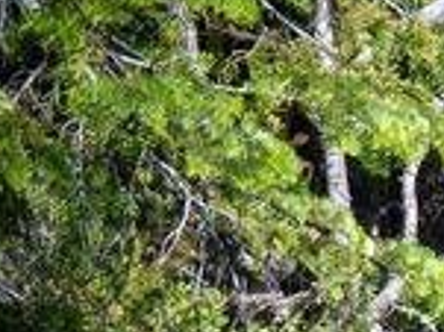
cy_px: 552
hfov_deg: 0.7
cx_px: 1005
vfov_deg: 0.5
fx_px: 36424
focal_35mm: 2842
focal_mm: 200
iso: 80
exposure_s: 1/1000
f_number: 2.8
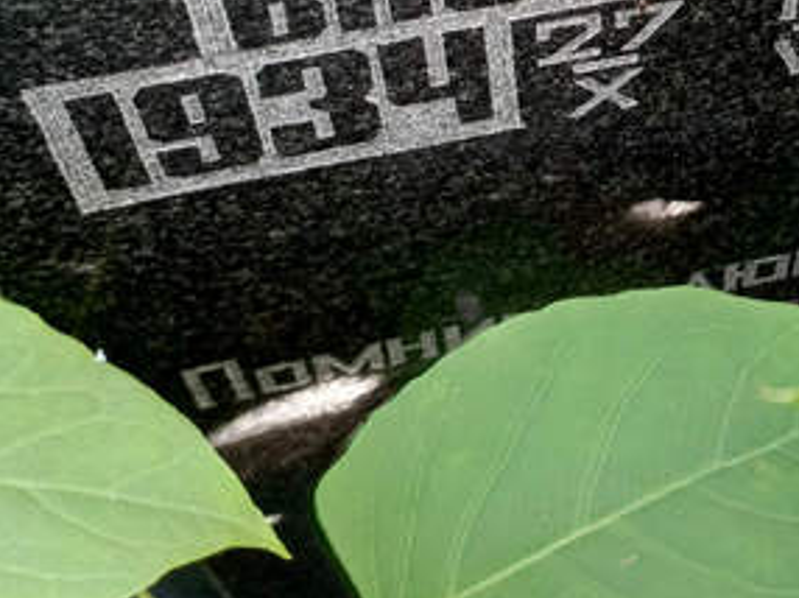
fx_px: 1614
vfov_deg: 20.3
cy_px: -11
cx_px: 732
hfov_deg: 26.8
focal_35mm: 70
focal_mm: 4.76
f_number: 1.69
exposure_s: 1/50
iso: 213
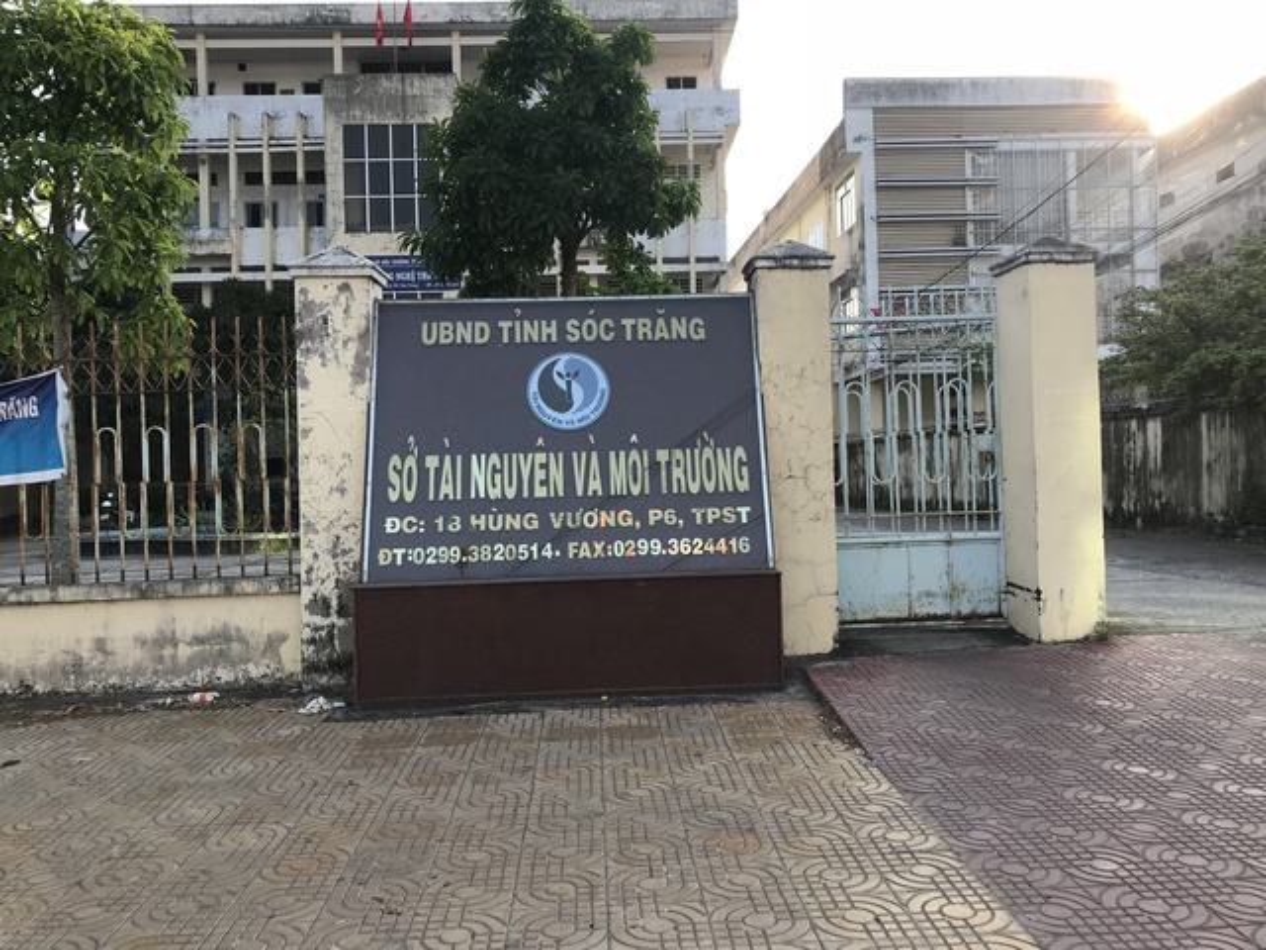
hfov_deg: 63.4
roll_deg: +2.1
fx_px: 1024
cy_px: 475
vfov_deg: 49.7
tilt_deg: +0.1
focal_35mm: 28
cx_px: 633
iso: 20
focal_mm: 3.99
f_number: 1.8
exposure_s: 1/622
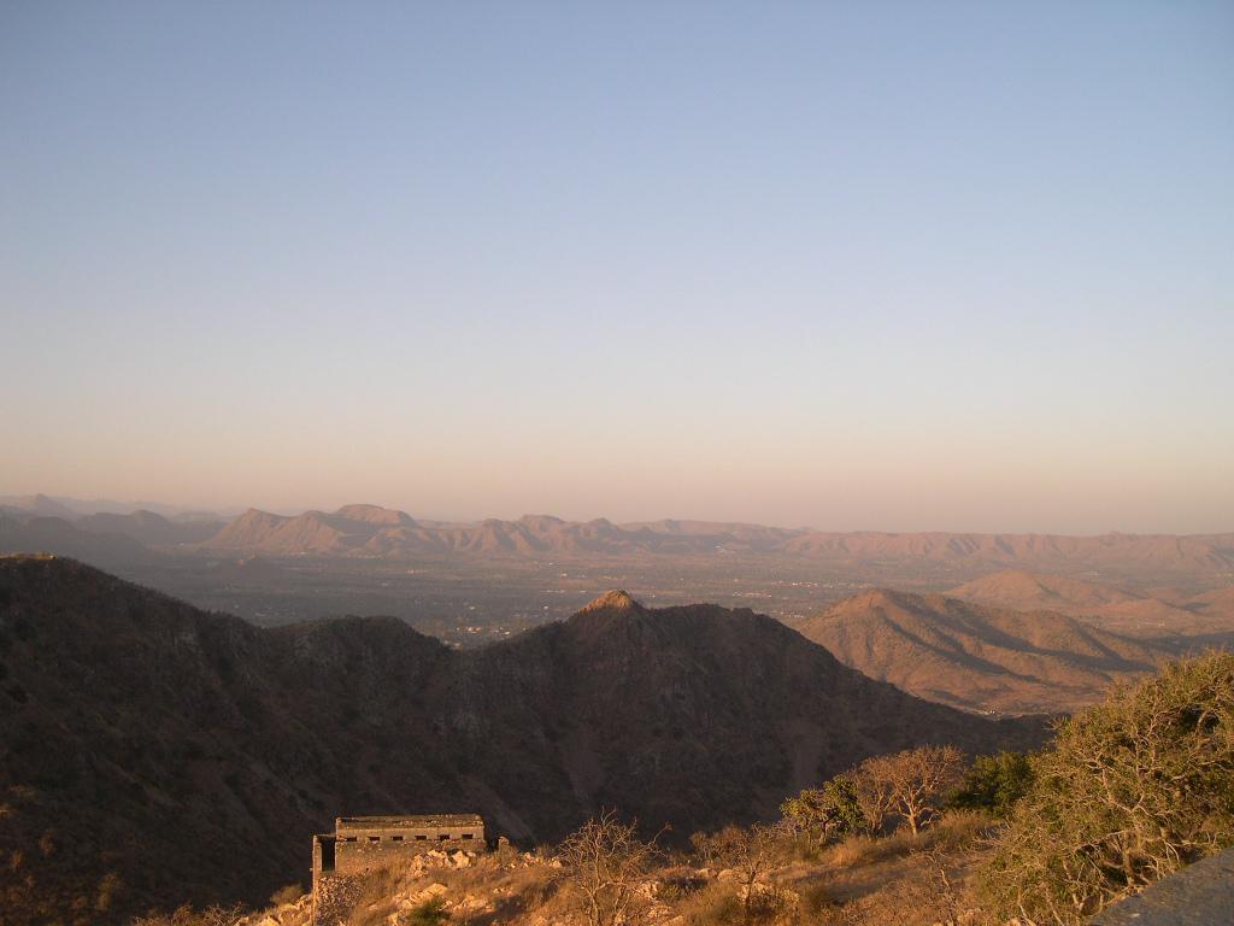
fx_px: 1355
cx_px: 617
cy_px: 463
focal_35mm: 38
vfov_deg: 37.7
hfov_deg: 49.0
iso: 100
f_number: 2.8
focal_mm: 8
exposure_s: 1/530
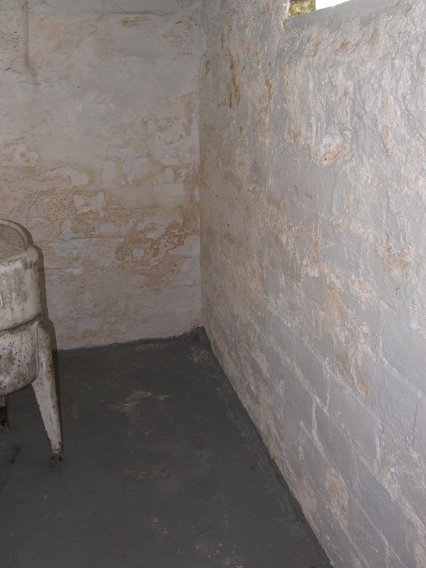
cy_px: 218
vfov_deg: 45.4
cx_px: 158
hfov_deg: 34.9
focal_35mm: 41
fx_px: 673
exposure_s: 1/30
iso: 100
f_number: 3.2
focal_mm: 6.7
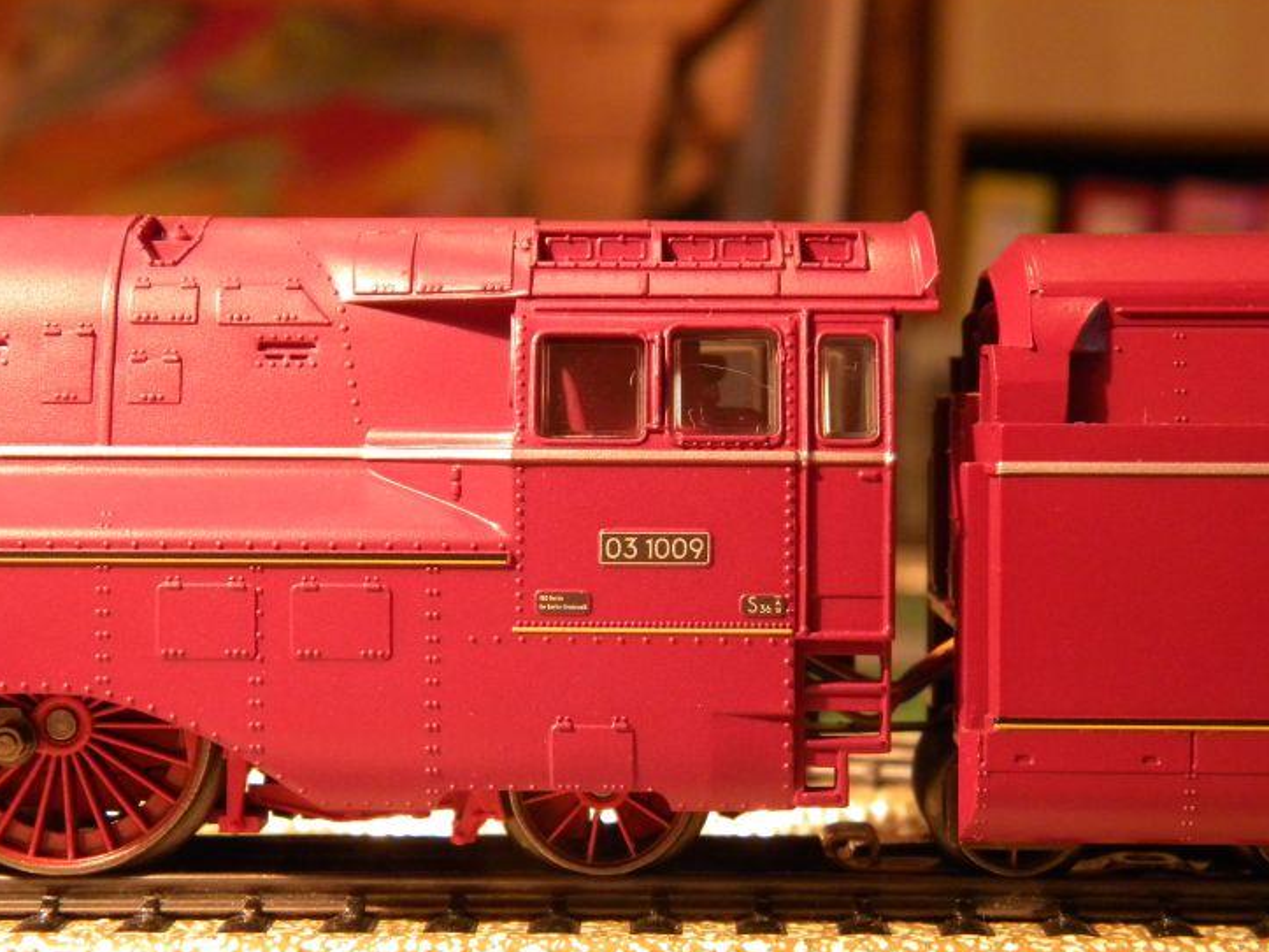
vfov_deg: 23.6
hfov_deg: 31.2
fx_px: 2273
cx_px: 653
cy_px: 511
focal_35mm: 62
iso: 415
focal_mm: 10.1
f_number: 4.1
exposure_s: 1/9
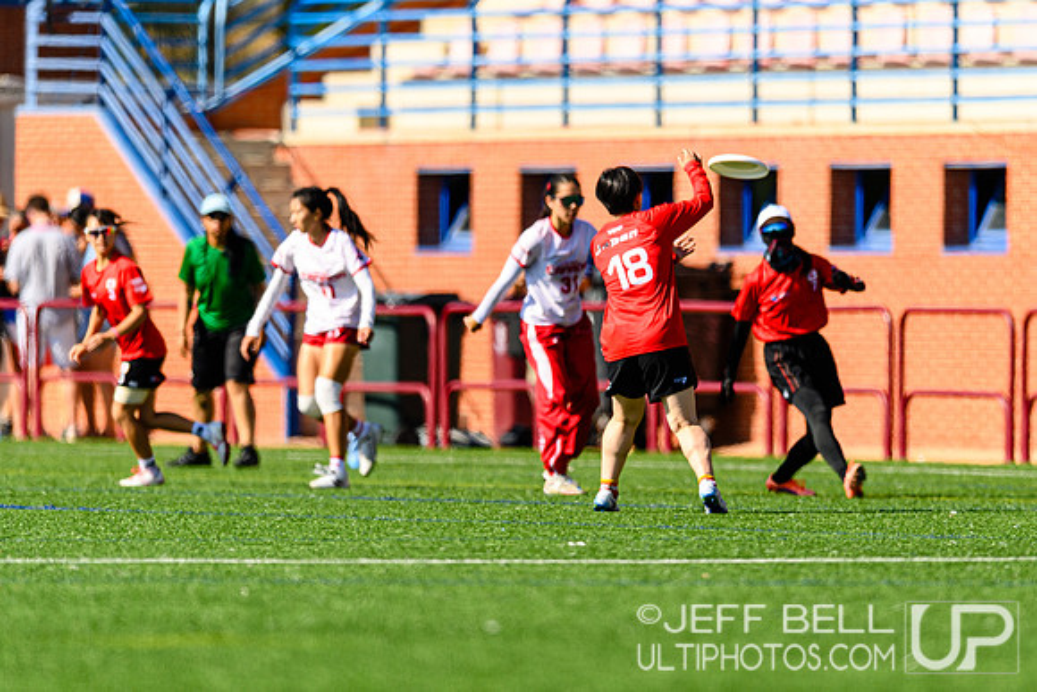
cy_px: 389
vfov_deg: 2.4
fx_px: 16217
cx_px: 637
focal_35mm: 563
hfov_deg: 3.7
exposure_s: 1/1250
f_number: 3.2
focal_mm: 400
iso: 100
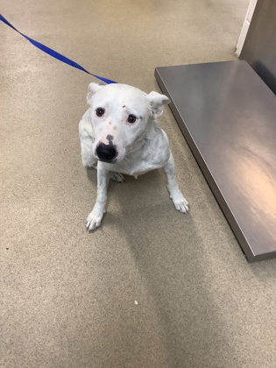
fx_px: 330
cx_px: 138
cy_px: 184
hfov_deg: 45.4
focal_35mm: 31
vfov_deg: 58.4
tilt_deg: -50.2
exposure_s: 1/60
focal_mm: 3.3
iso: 160
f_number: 2.4
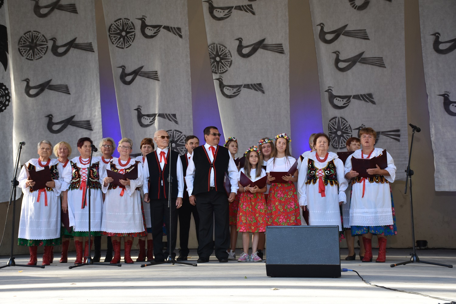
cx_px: 228
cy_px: 152
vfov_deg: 25.8
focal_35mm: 52
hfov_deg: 37.9
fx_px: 665
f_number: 4.2
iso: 200
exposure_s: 1/80
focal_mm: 35
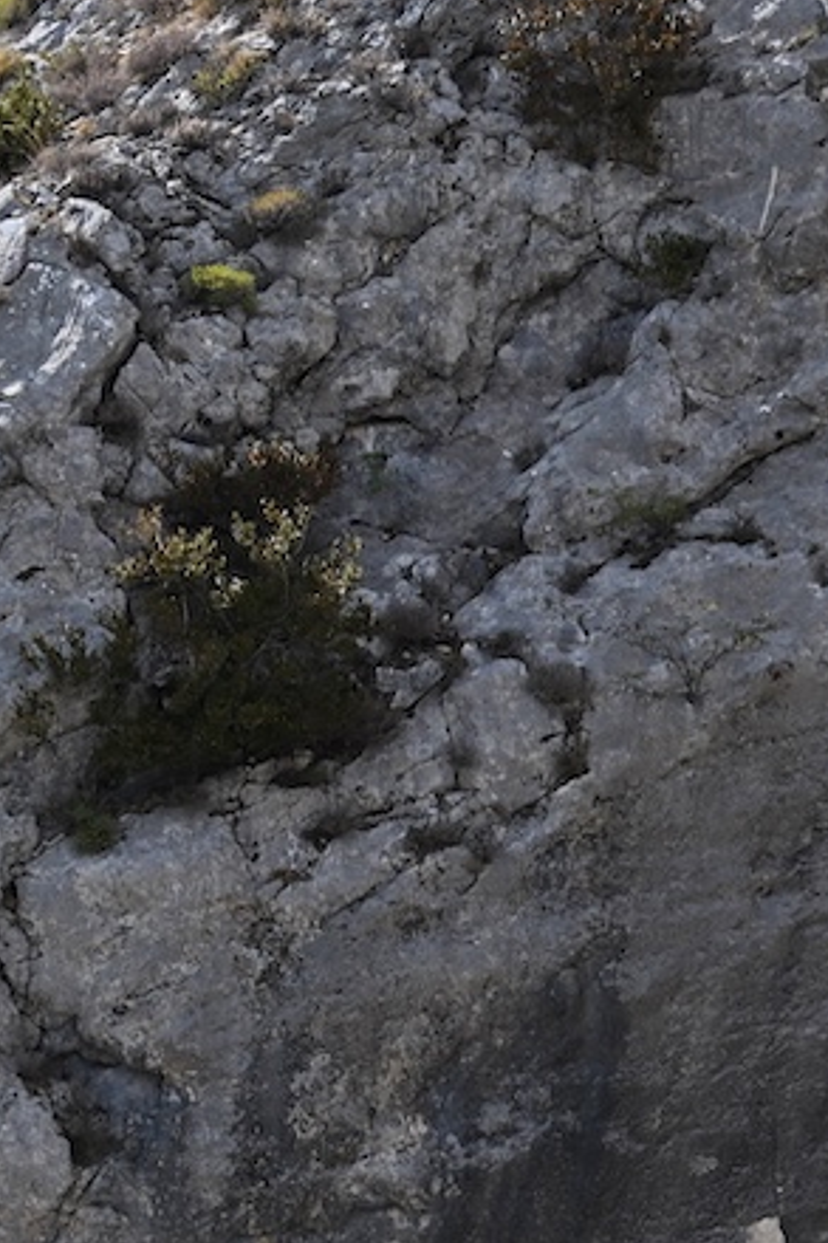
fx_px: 10979
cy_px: 662
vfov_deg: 6.5
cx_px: 1978
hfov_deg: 4.2
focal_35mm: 318
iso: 250
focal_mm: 70
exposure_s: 1/2500
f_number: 3.5
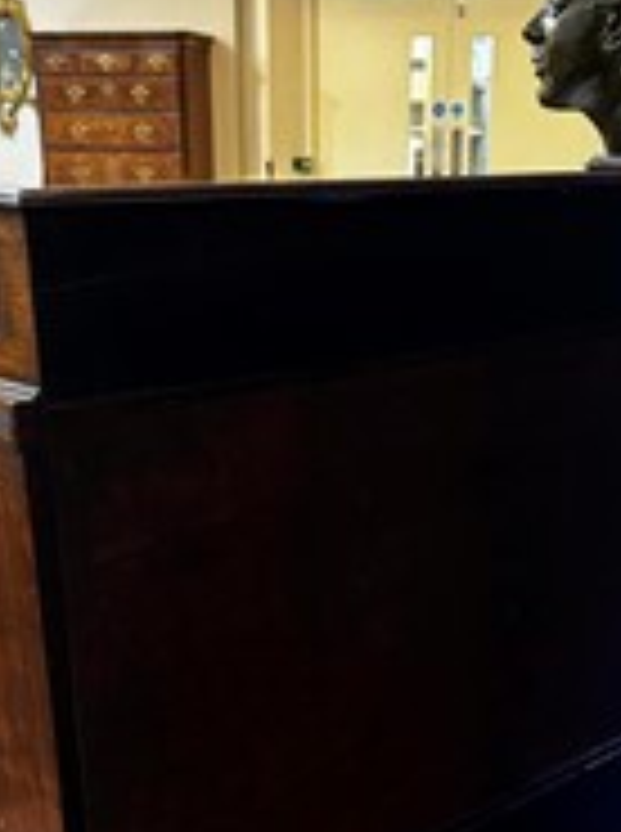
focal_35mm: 52
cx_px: 374
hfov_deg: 27.9
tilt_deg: -24.8
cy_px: 702
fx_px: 1248
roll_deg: -0.8
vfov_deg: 35.3
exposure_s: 1/50
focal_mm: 6.86
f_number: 1.78
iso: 400
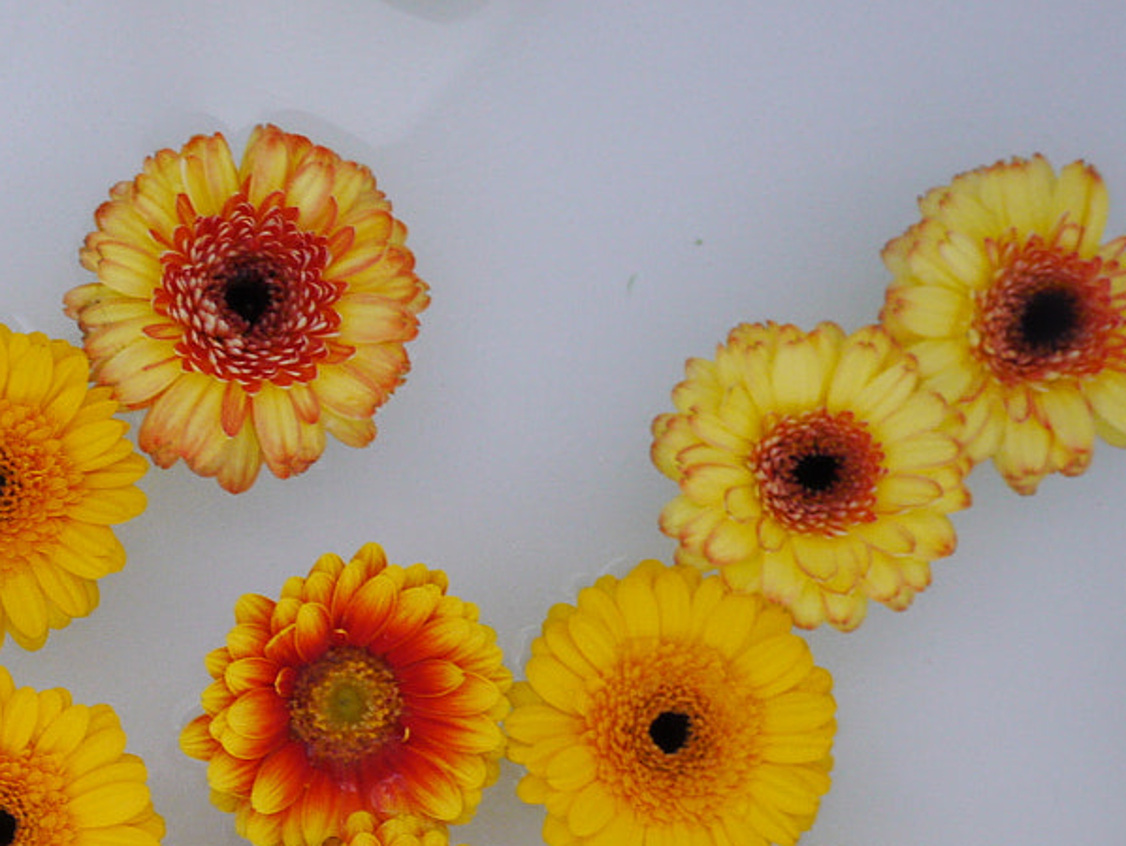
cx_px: -262
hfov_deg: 17.4
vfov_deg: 13.8
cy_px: 691
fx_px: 3482
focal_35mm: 107
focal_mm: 20
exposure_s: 1/60
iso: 640
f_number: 2.2
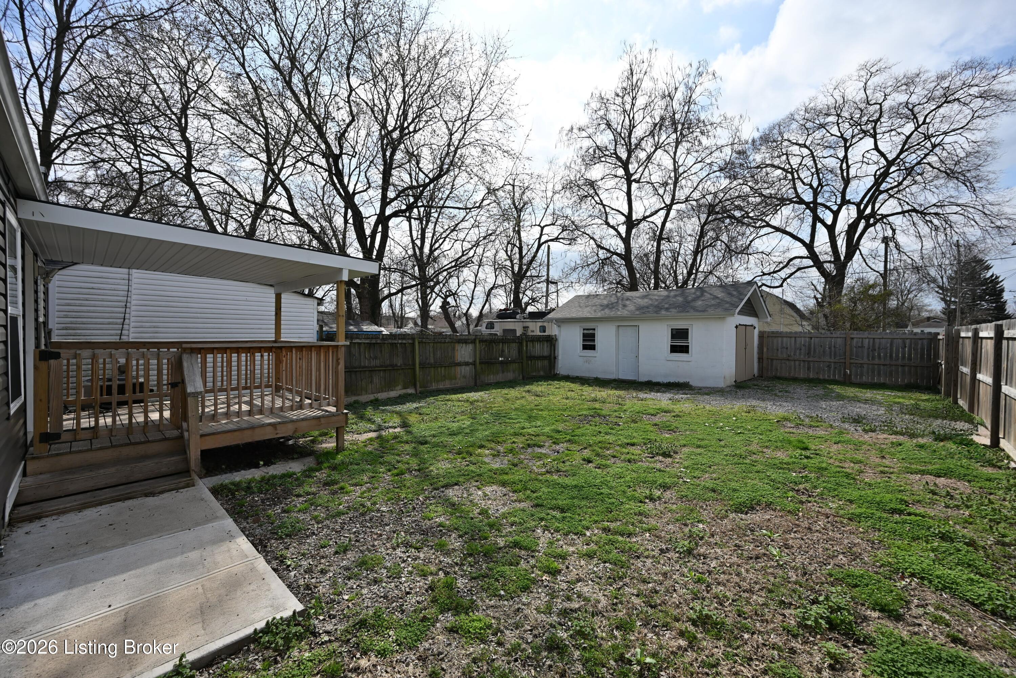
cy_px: 339
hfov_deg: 104.2
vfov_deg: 81.3
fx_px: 395
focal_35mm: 14
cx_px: 508
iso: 125
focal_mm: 14
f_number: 5.6
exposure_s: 1/800
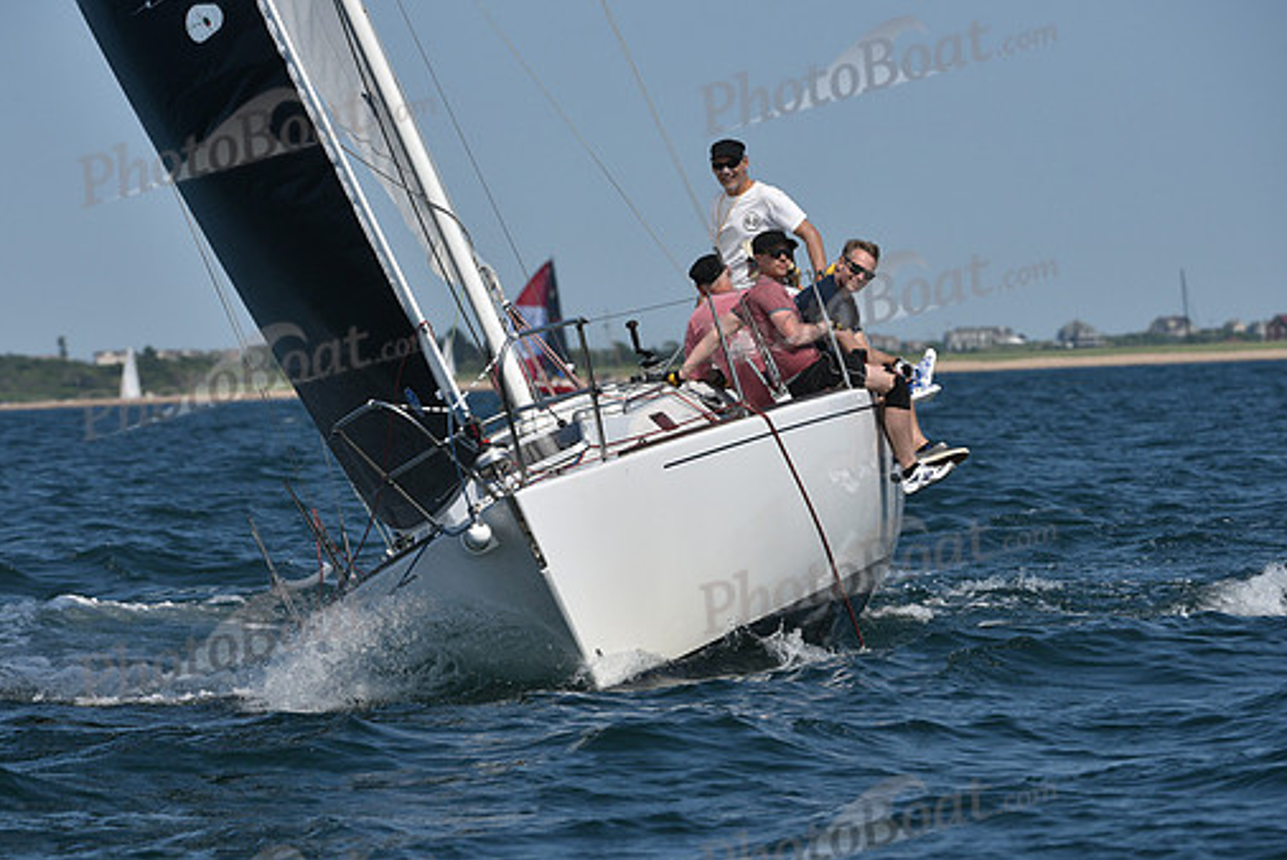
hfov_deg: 5.8
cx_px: 570
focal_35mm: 355
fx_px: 12698
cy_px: 472
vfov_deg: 3.9
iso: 320
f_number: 9
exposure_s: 1/1600
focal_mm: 310
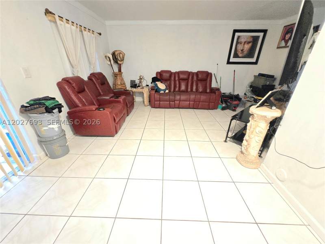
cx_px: 162
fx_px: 122
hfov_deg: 106.2
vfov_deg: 89.9
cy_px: 122
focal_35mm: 13
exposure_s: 1/30
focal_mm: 1.7
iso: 1250
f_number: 2.2
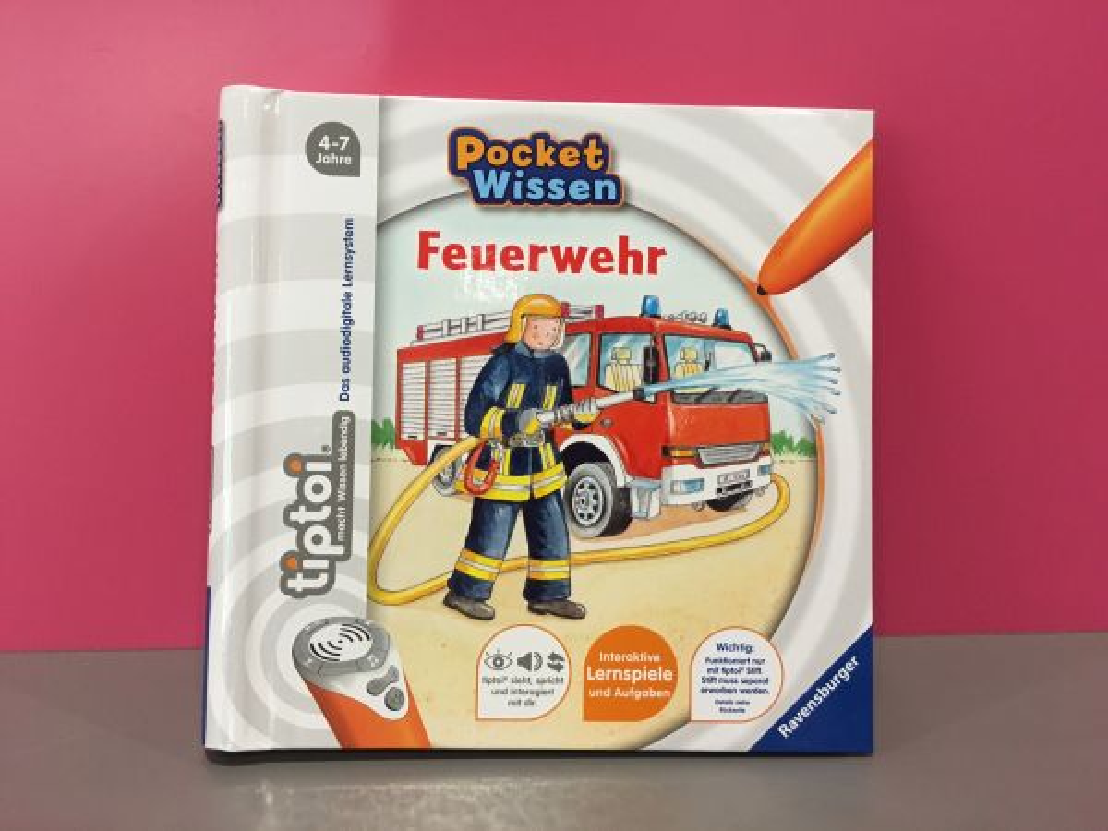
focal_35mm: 29
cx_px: 554
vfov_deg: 48.2
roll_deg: -0.1
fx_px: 928
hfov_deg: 61.7
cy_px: 416
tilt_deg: -14.3
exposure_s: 1/33
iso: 160
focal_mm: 4.15
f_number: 2.2
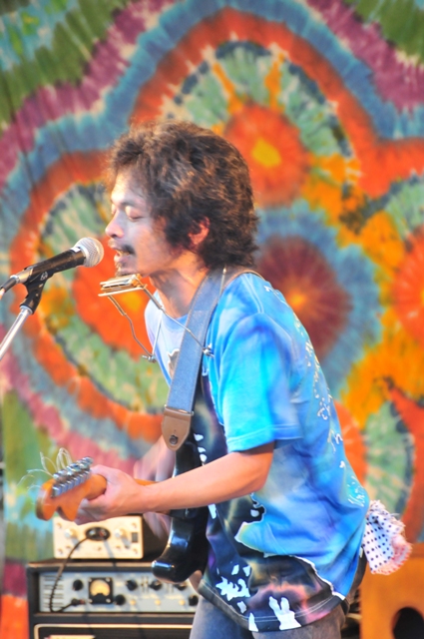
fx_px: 5314
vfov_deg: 6.9
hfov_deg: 4.6
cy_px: 320
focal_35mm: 300
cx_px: 212
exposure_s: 1/15
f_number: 5.6
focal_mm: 200
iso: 1000
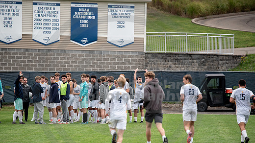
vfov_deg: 5.1
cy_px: 90
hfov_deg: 9.1
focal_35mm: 236
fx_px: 1595
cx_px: 120
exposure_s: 1/640
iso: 320
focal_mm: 200
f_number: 3.2
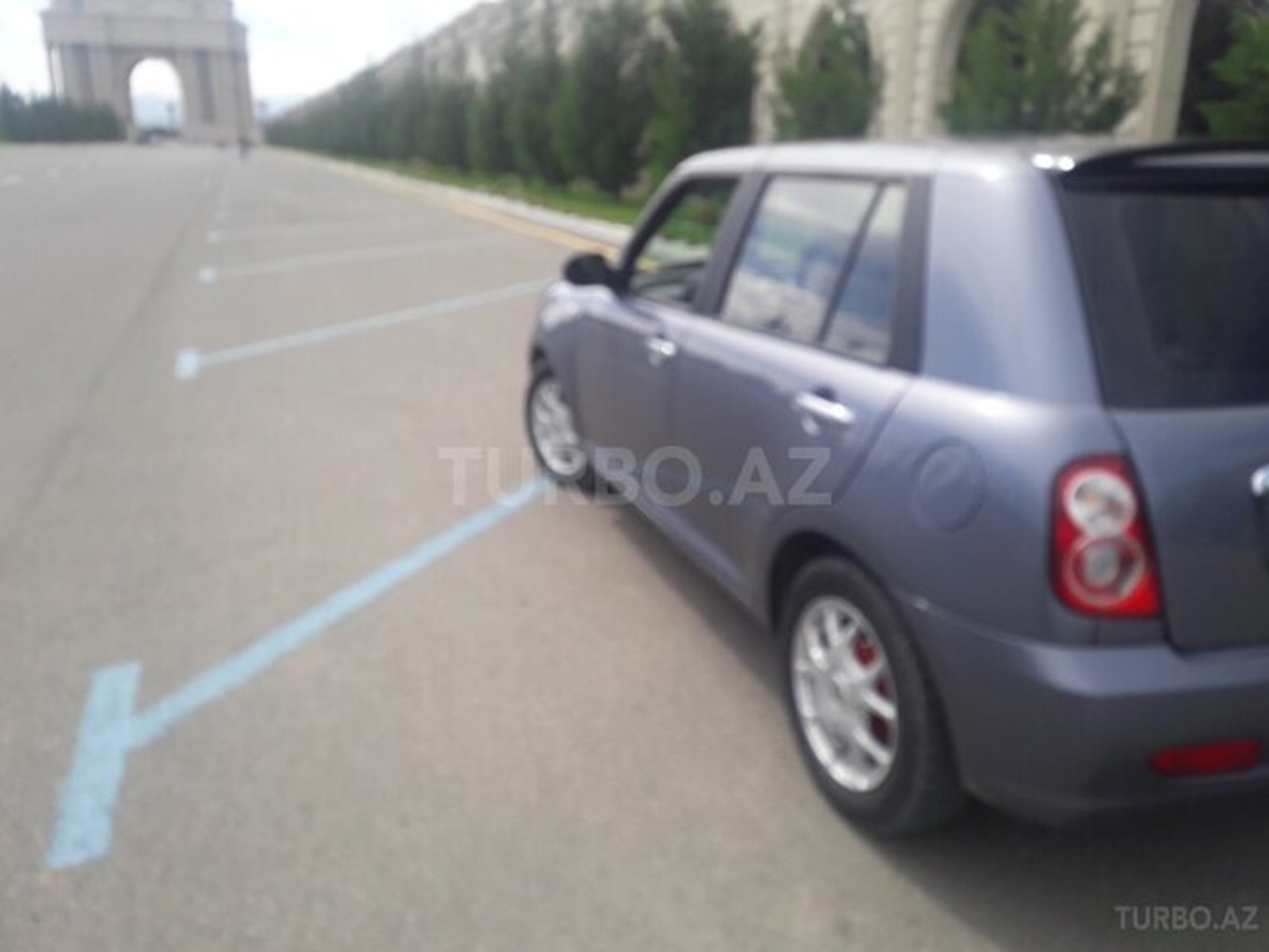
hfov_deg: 63.4
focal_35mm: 28
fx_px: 1026
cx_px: 634
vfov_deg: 49.7
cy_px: 476
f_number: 1.9
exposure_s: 1/967
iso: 40
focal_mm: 3.7
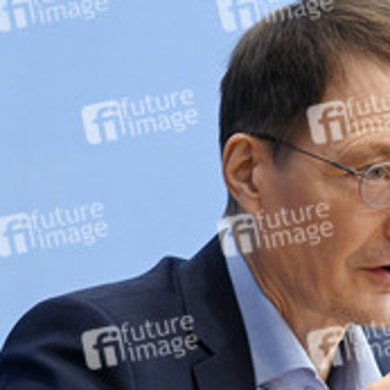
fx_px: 4805
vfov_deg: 4.6
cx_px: 305
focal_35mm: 377
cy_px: 286
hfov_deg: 4.6
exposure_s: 1/500
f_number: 7.1
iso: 5000
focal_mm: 170
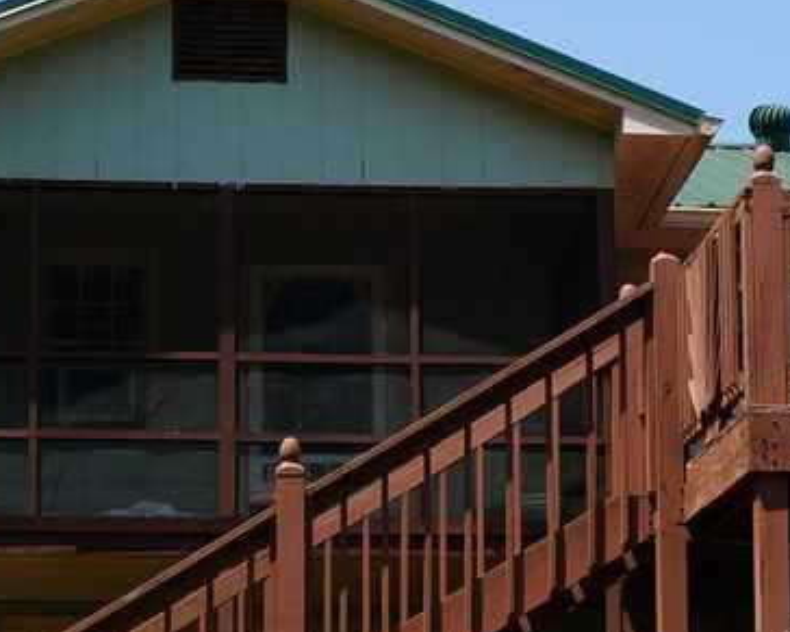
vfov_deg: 12.4
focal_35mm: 124
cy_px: 561
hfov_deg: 15.6
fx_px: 2890
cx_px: 458
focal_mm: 25
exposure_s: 1/100
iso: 100
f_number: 13
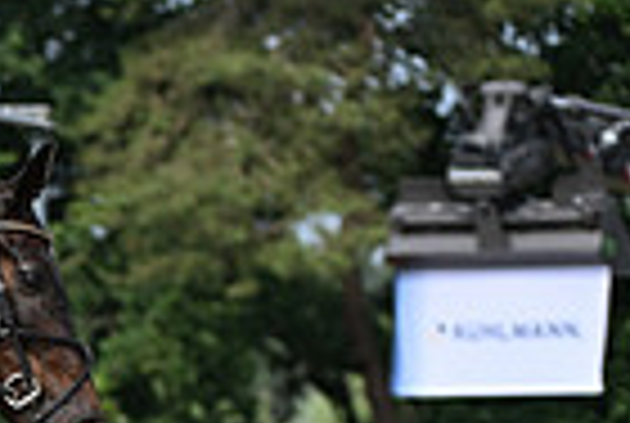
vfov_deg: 1.7
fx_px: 14486
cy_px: 704
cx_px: -549
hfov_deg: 2.5
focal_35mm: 826
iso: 320
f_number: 5.6
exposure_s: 1/1250
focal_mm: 200
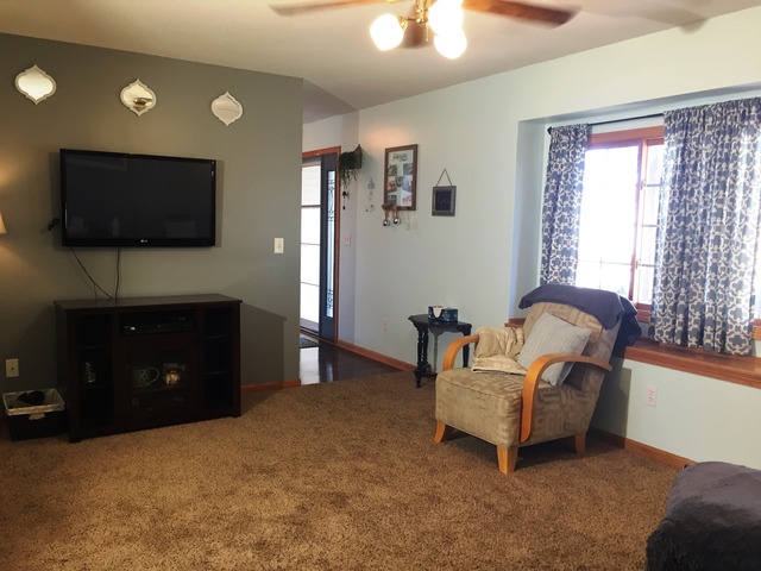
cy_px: 286
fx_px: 638
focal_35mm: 29
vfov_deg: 48.2
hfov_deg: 61.7
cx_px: 380
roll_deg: -1.8
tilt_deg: -5.4
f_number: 2.2
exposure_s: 1/30
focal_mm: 4.15
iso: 64
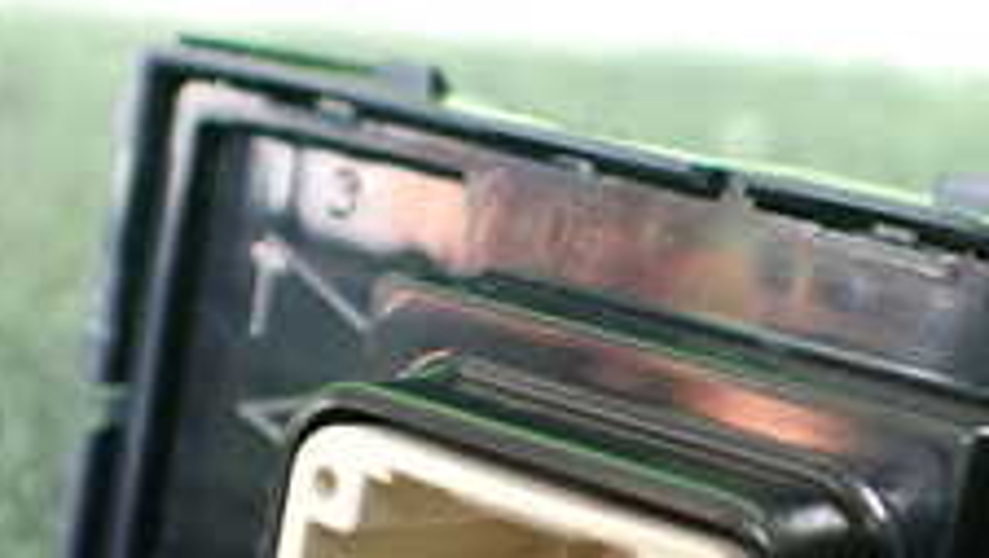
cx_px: 655
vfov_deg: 13.9
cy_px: 457
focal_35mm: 87
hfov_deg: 24.3
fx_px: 2283
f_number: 2.3
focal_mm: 5.4
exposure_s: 1/125
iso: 320
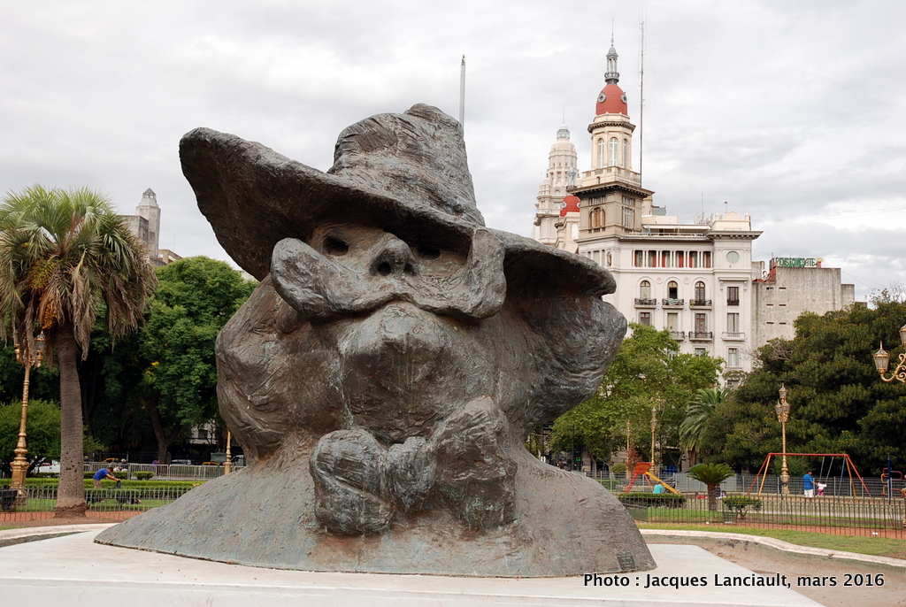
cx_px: 453
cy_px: 304
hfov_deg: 44.9
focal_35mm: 44
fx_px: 1096
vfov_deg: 30.9
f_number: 5.6
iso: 100
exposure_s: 1/200
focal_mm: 29
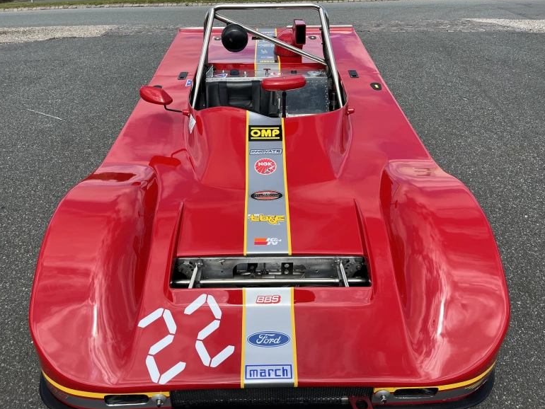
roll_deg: -1.1
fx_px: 425
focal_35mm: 27
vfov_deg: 51.4
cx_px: 265
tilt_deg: -29.7
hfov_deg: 65.3
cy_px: 210
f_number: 1.6
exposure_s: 1/2062
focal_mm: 5.1
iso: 50
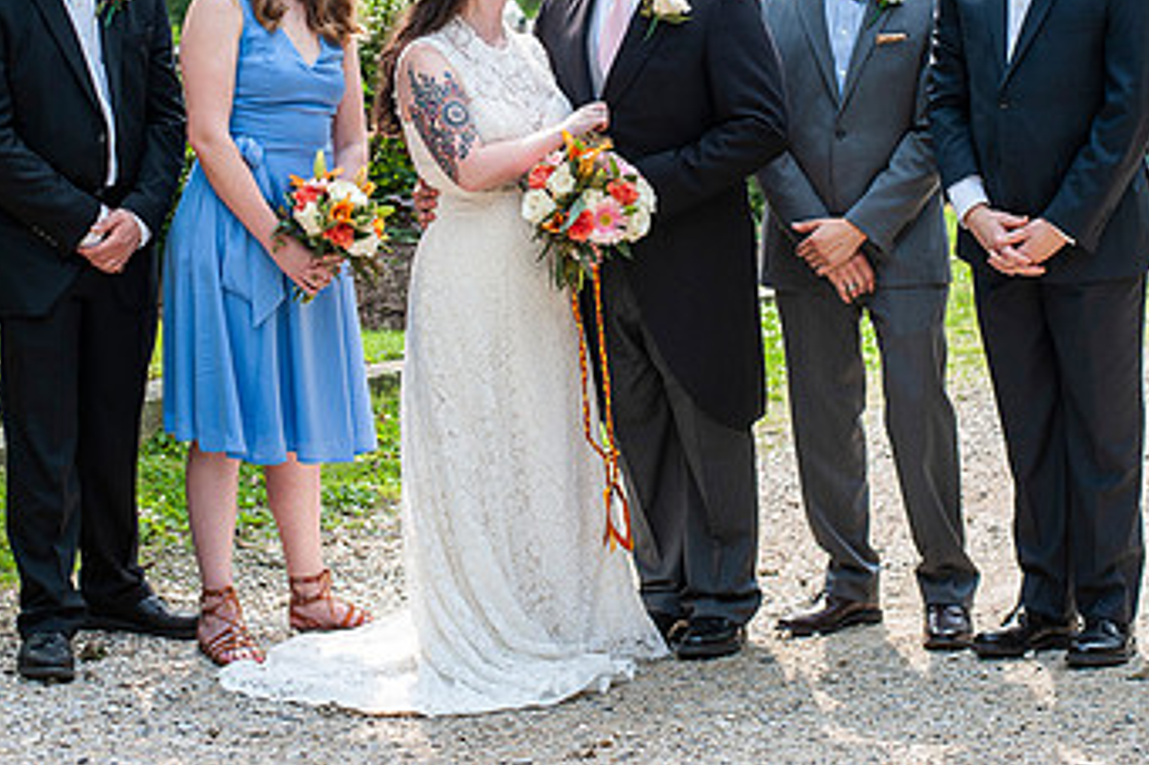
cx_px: 573
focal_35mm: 85
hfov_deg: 23.9
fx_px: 2711
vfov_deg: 15.9
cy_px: 118
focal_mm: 50
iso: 320
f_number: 4
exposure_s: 1/500
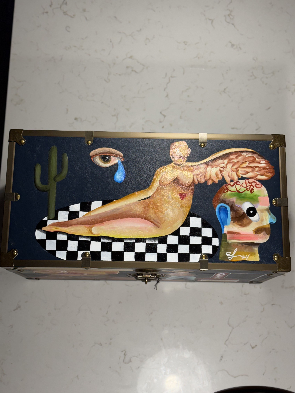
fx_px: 545
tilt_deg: -76.5
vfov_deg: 39.7
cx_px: 148
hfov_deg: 30.3
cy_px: 196
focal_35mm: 48
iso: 100
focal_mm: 6.76
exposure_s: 1/120
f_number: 1.78
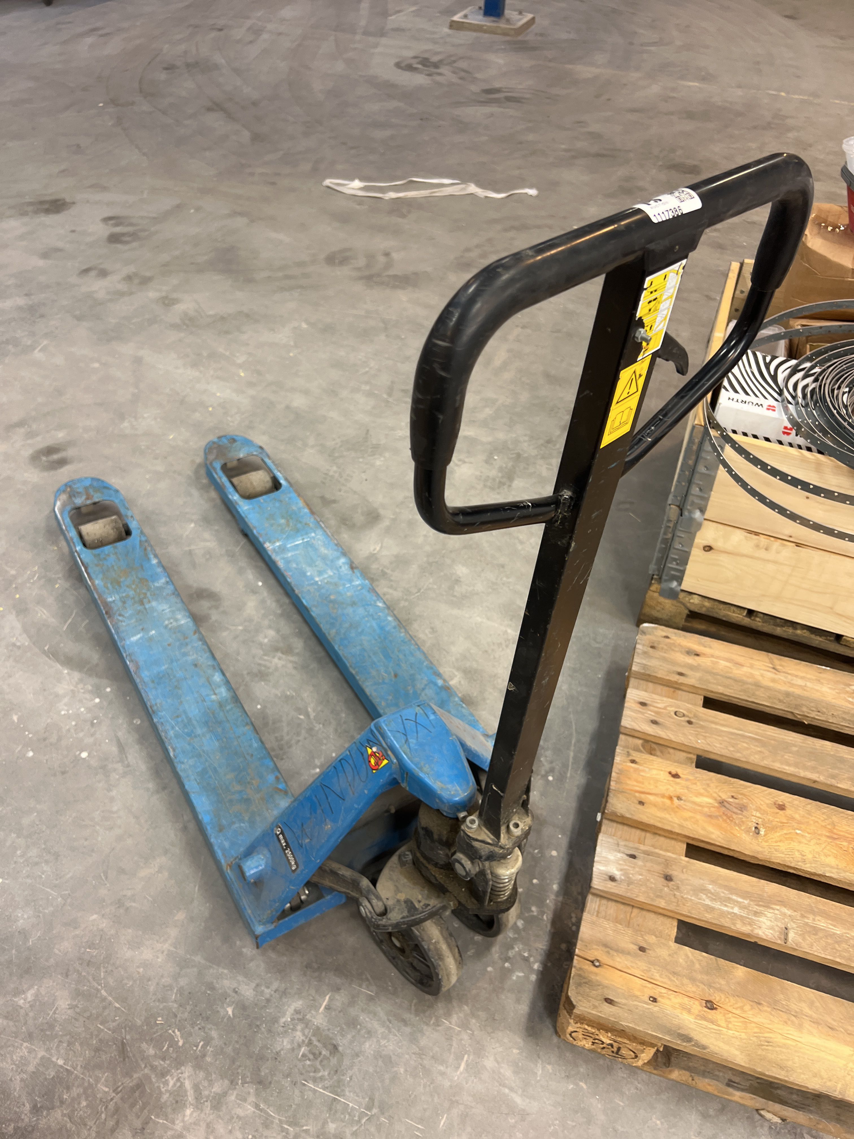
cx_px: 427
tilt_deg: -43.1
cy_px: 570
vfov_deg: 67.3
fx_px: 855
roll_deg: -2.4
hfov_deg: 53.1
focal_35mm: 26
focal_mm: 5.7
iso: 100
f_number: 1.5
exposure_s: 1/50
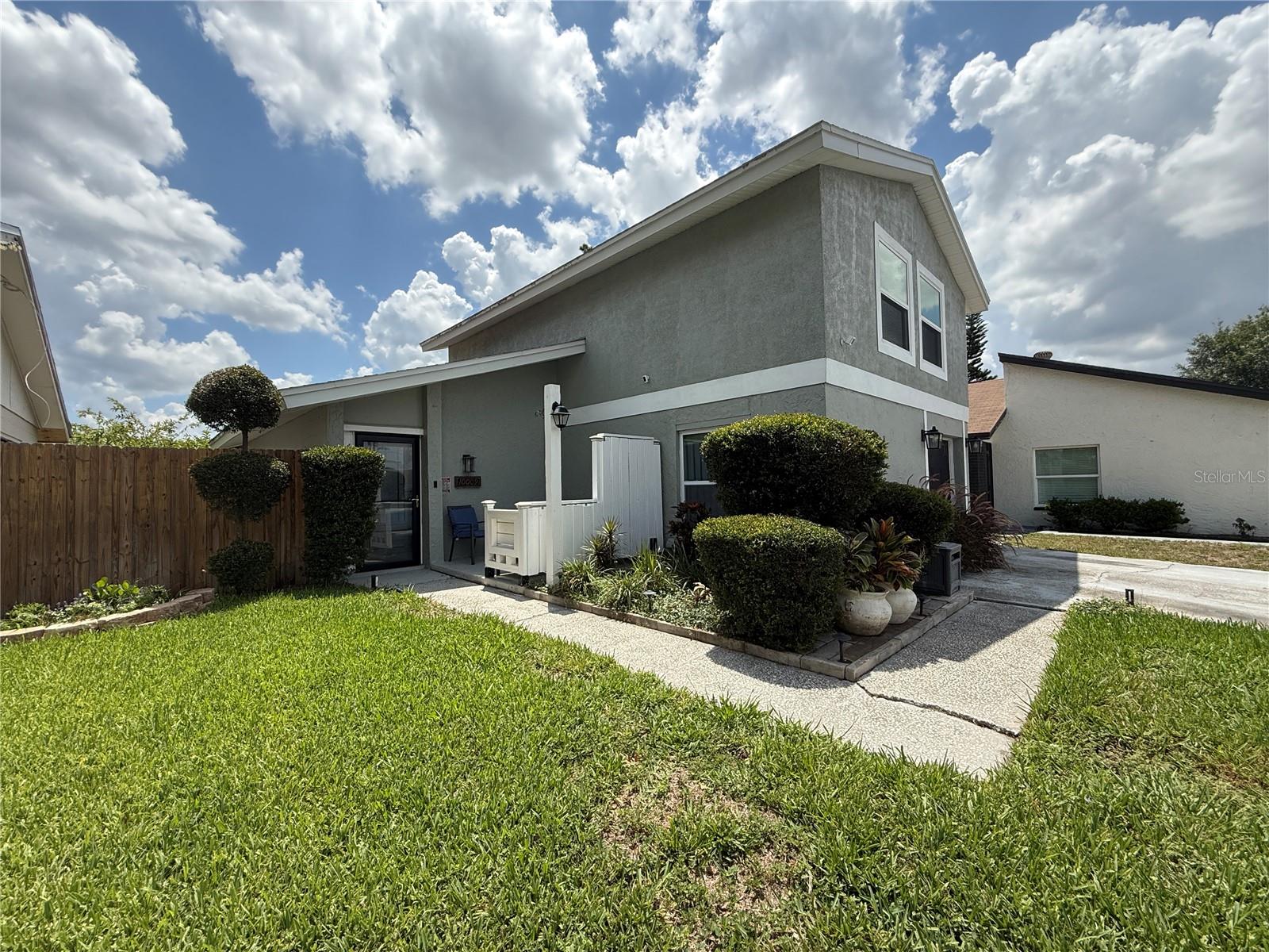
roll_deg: +0.8
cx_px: 634
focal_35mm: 14
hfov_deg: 102.1
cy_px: 476
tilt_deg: +1.3
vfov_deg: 85.7
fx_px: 513
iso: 50
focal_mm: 2.22
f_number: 2.2
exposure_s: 1/1795
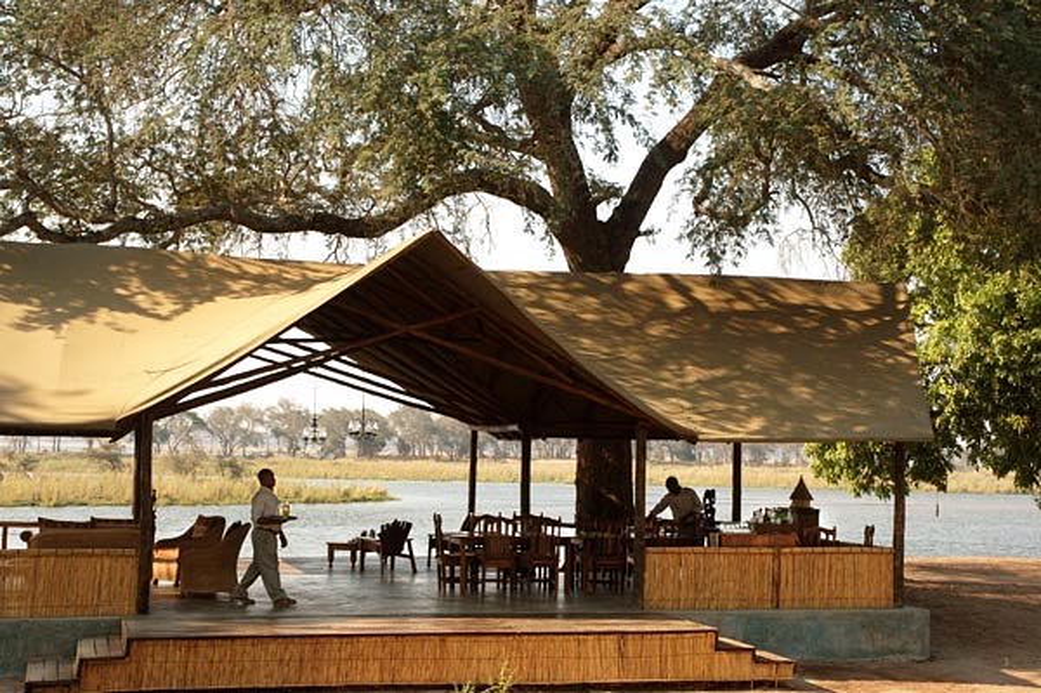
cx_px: 520
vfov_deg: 25.7
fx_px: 1517
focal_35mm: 52
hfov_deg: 37.9
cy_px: 346
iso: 200
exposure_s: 1/160
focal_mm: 35
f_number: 9.5
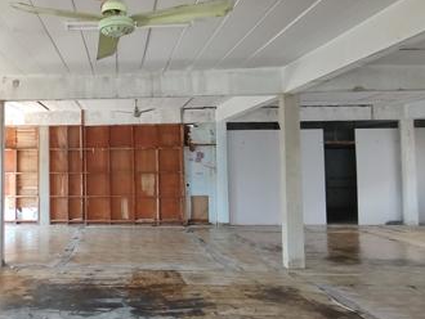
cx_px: 93
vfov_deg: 46.8
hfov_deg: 56.2
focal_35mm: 30
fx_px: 369
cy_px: 150
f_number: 2.2
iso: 125
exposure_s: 1/33
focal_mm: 1.65
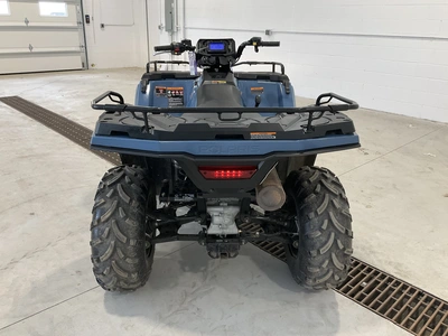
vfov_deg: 48.2
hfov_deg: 61.7
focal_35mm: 29
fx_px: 375
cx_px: 224
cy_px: 168
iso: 64
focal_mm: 3
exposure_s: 1/96
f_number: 1.8
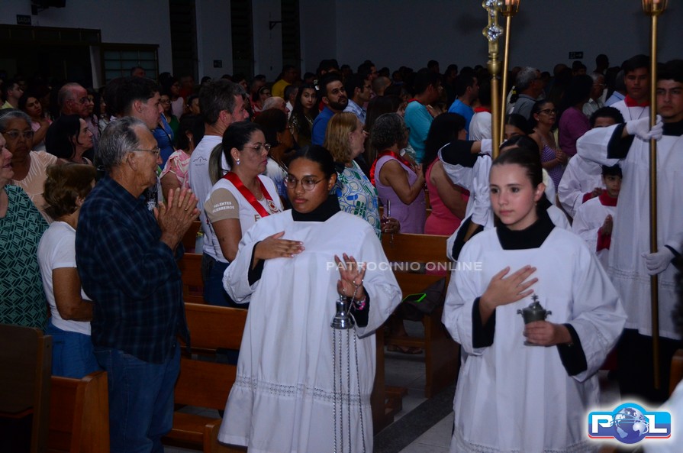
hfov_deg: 36.9
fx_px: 1022
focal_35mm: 54
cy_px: 226
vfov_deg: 25.0
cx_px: 342
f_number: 5
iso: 2000
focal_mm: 36
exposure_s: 1/200
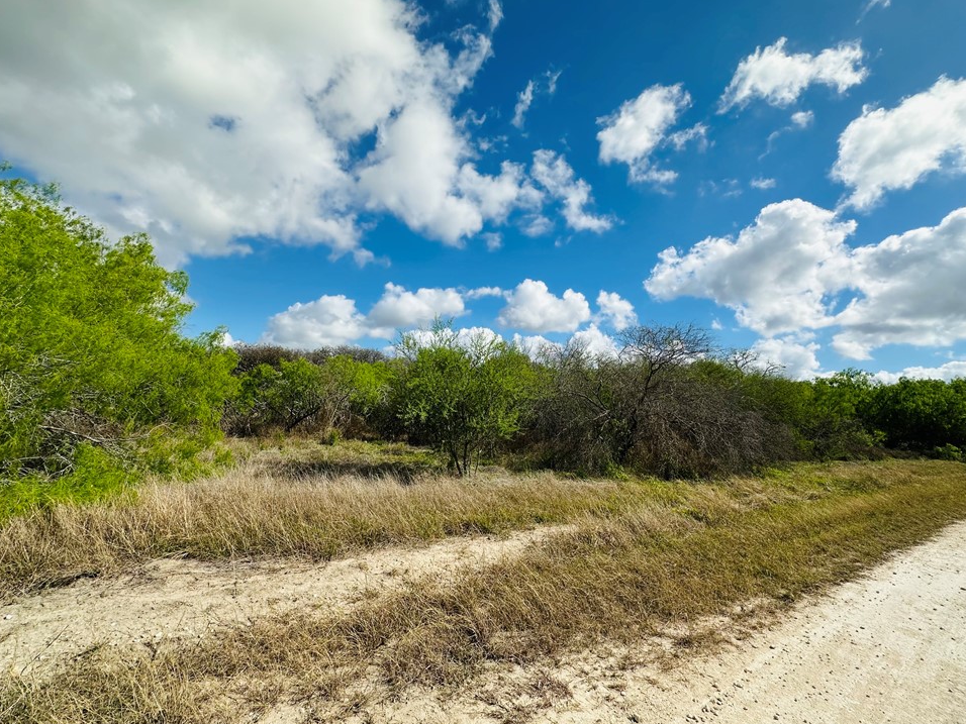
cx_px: 490
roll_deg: -3.5
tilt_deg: +7.6
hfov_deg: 98.2
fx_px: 419
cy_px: 351
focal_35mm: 15
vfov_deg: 81.7
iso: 50
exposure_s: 1/3040
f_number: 2.2
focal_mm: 2.22
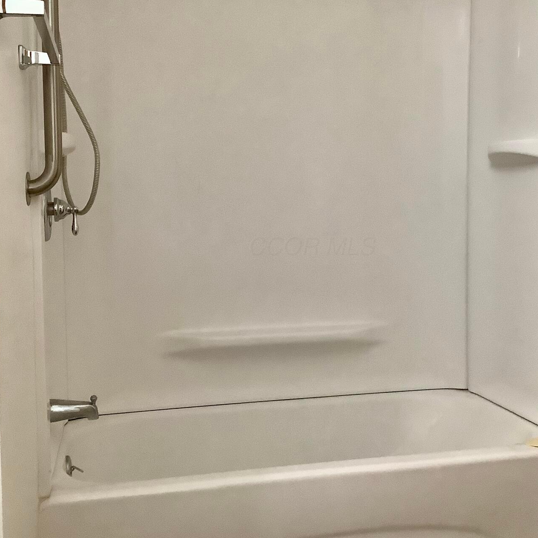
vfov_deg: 39.1
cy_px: 246
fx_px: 756
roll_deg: +1.2
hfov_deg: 39.1
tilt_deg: -3.2
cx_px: 312
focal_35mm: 43
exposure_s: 1/60
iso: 250
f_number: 2.4
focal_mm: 3.3
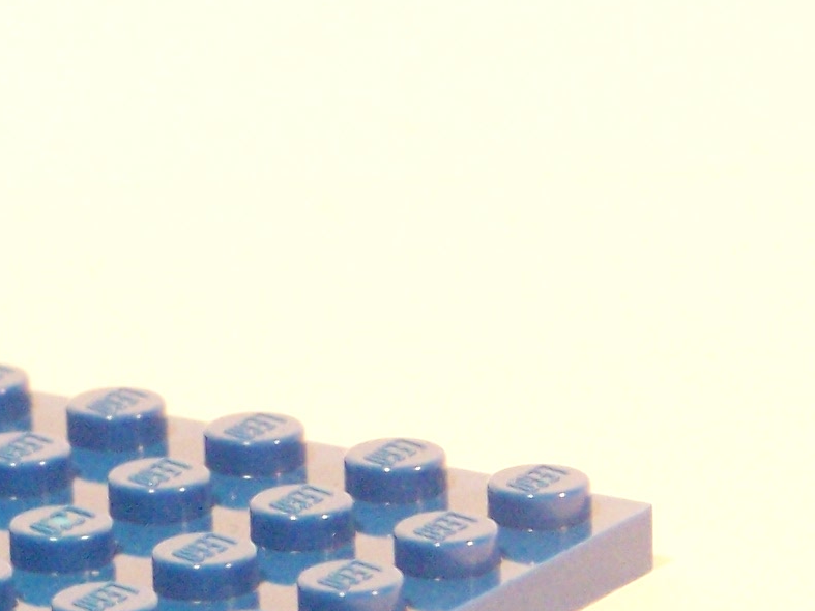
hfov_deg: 5.1
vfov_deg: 3.9
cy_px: 559
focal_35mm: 383
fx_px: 9016
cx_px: -266
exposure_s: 1/20
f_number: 3.6
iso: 400
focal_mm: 19.4
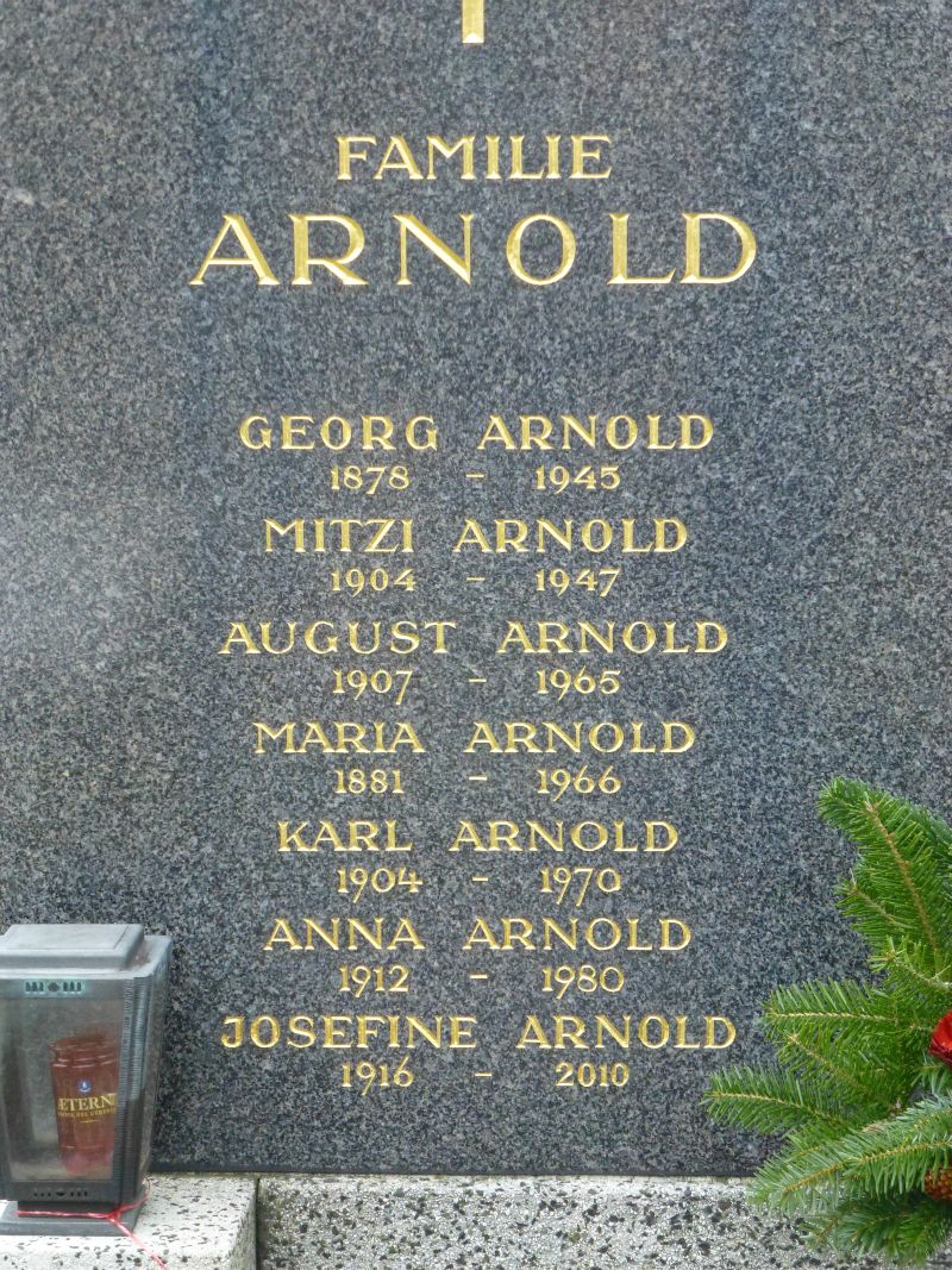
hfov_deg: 14.5
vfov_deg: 19.3
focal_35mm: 102
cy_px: 635
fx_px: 3741
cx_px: 476
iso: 800
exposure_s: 1/125
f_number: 5.3
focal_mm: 18.2
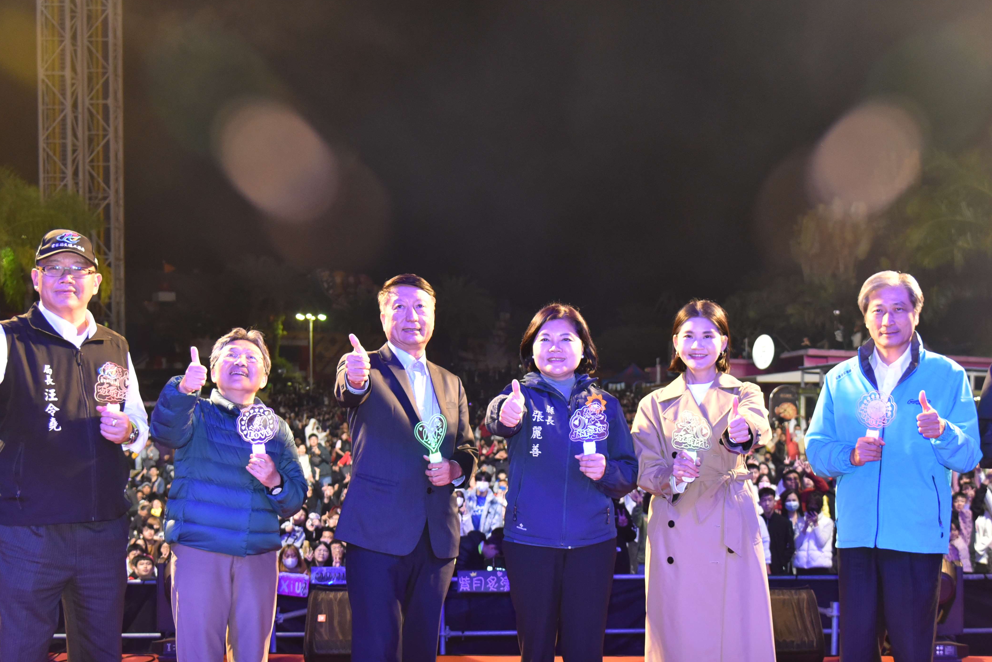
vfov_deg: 31.0
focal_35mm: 43
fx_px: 1185
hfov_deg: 45.3
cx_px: 569
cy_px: 445
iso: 2200
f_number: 4
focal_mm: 30
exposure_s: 1/60
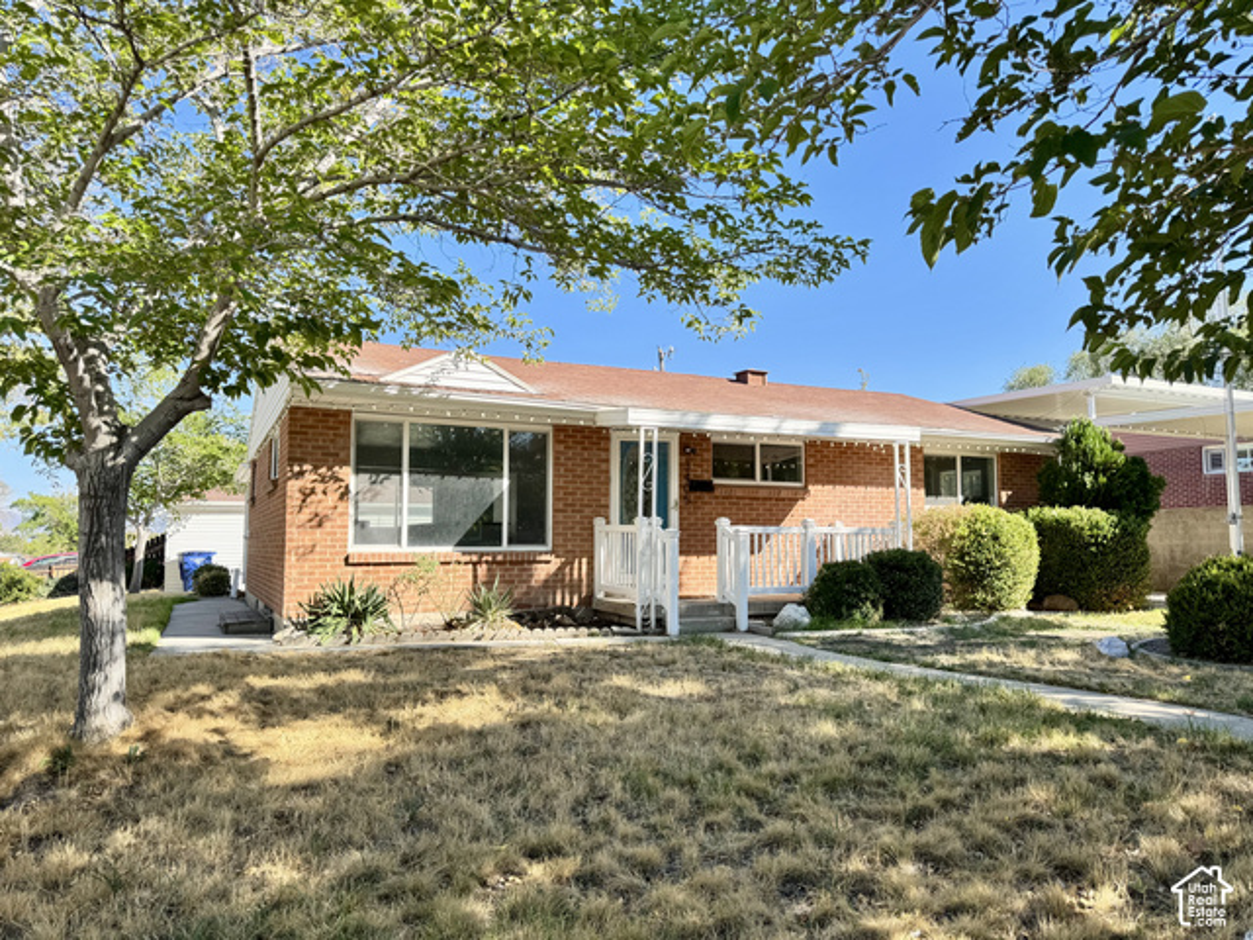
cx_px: 626
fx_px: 869
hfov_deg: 71.6
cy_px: 470
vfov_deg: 56.8
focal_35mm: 24
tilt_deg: +3.6
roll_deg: -0.7
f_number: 1.78
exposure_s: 1/747
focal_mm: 6.76
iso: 80
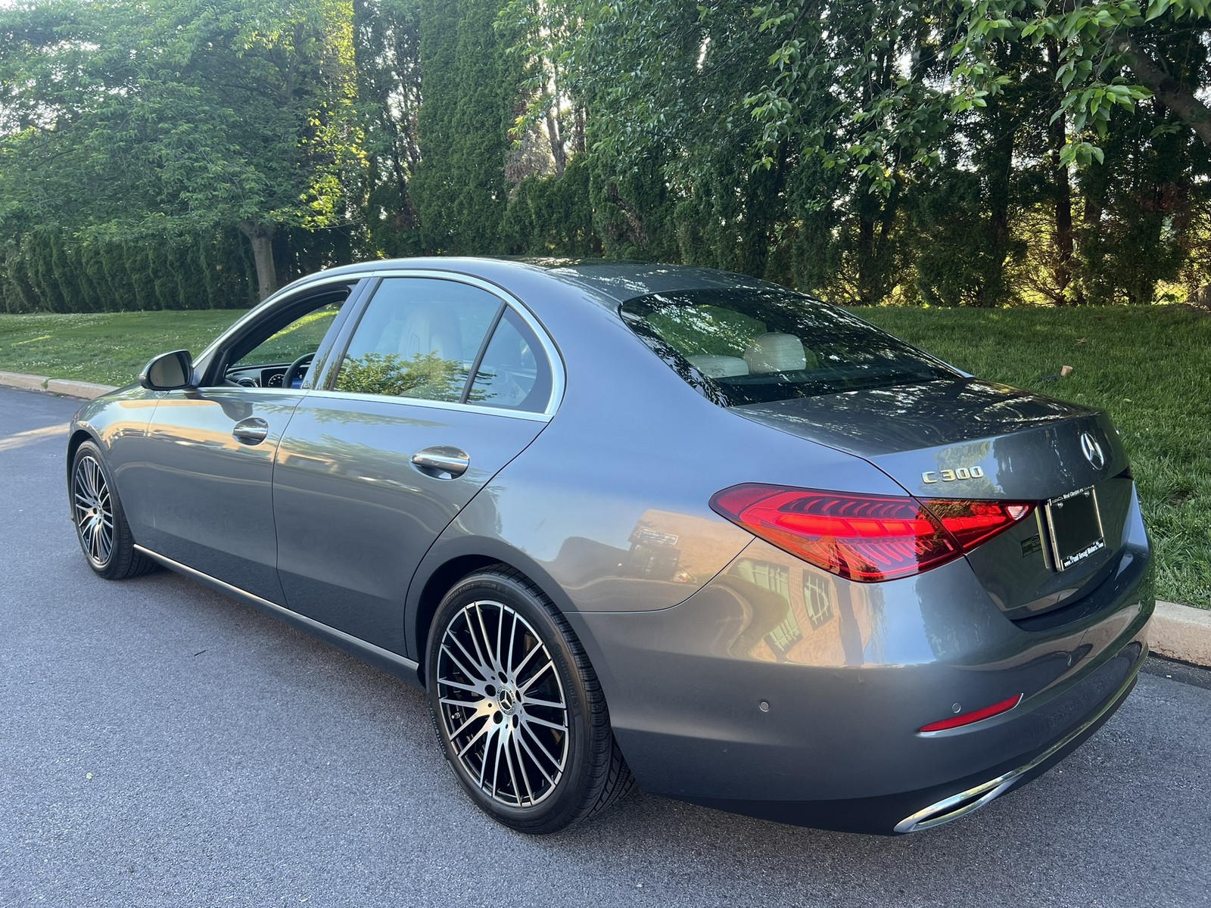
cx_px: 606
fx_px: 910
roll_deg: -0.9
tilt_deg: -10.1
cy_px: 454
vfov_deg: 53.1
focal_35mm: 26
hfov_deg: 67.3
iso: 64
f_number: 1.5
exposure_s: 1/300
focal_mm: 5.7
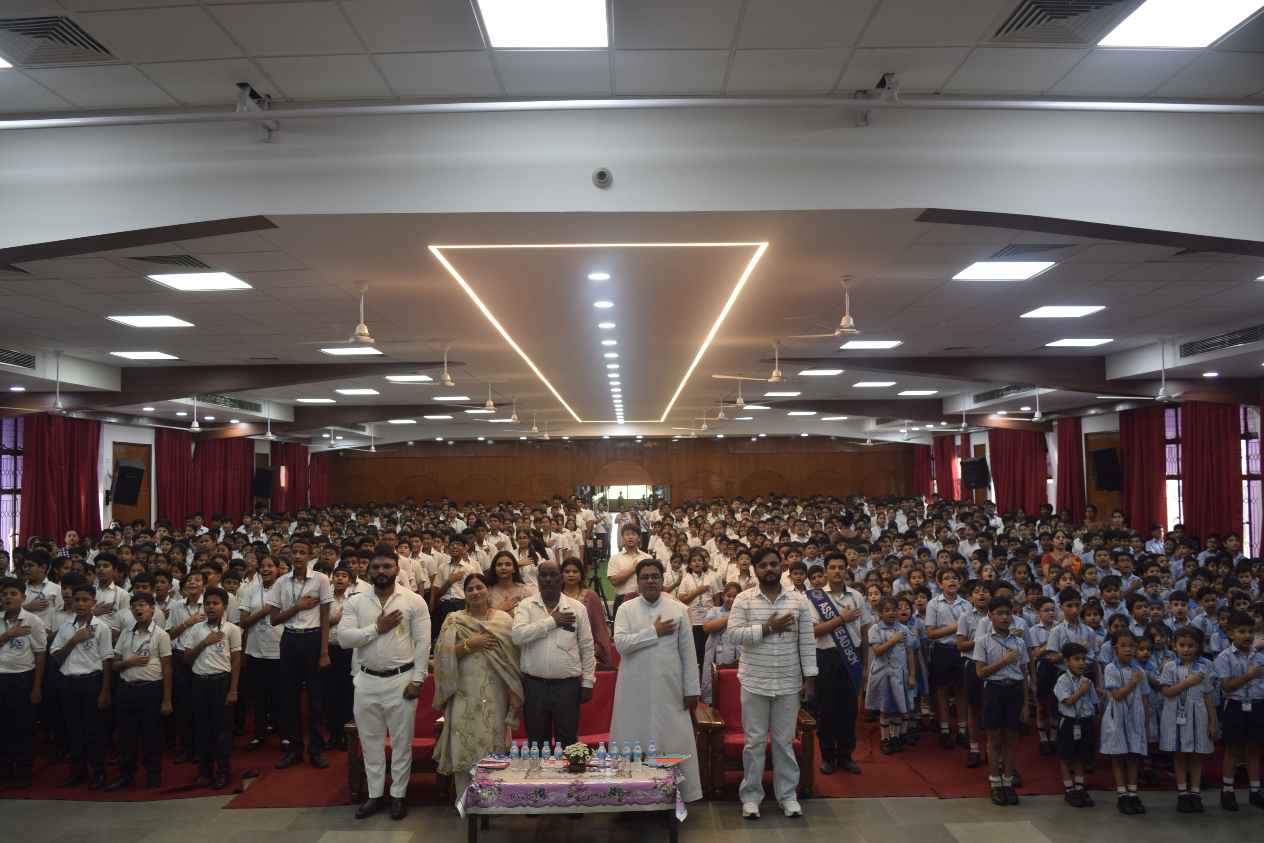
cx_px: 632
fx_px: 1053
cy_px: 422
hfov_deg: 61.9
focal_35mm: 30
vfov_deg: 43.6
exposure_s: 1/80
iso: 400
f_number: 4.5
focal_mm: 20
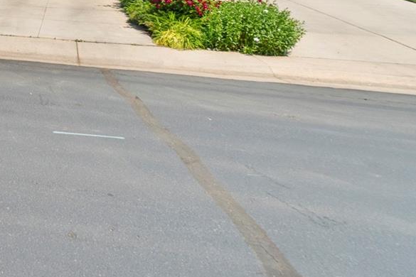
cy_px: -56
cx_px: -131
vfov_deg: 28.4
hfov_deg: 33.7
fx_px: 474
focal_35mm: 41
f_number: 8
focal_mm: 10
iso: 160
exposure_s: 1/320
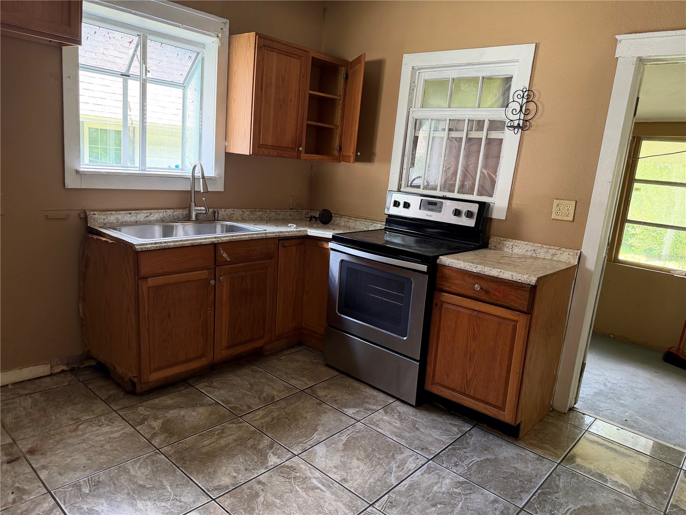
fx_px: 476
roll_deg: -5.4
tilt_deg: -11.3
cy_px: 258
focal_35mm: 24
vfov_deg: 56.8
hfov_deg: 71.6
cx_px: 343
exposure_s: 1/60
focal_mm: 6.76
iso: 200
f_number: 1.78
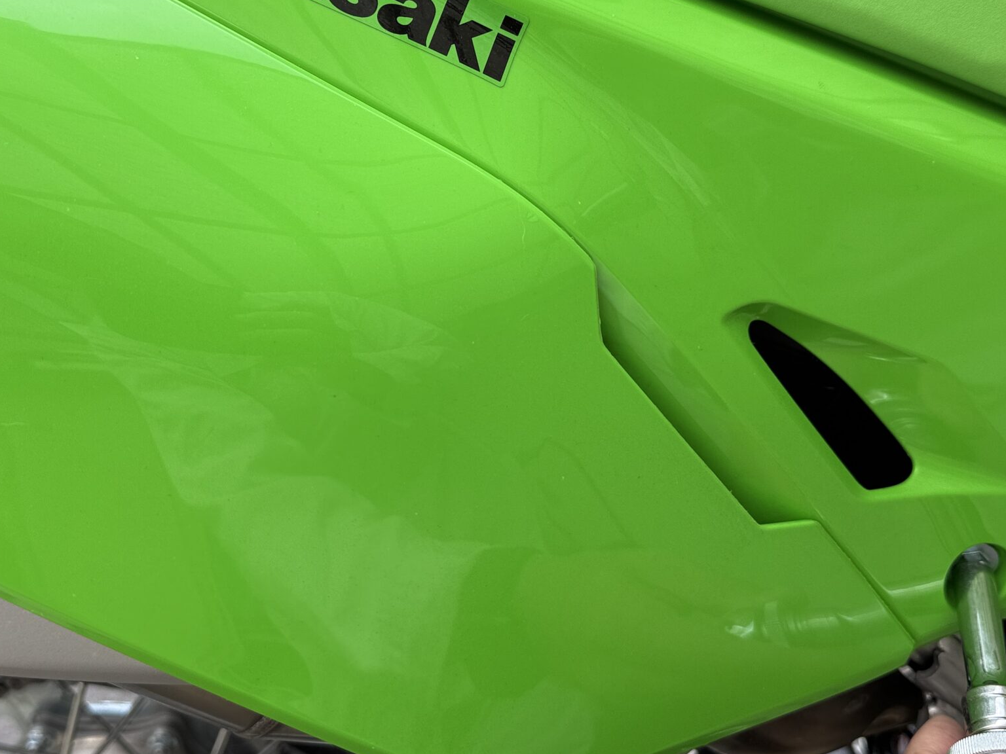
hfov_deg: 46.7
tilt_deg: -45.7
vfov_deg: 35.7
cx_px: 443
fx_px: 1162
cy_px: 278
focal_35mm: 40
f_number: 1.78
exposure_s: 1/497
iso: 80
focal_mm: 6.76
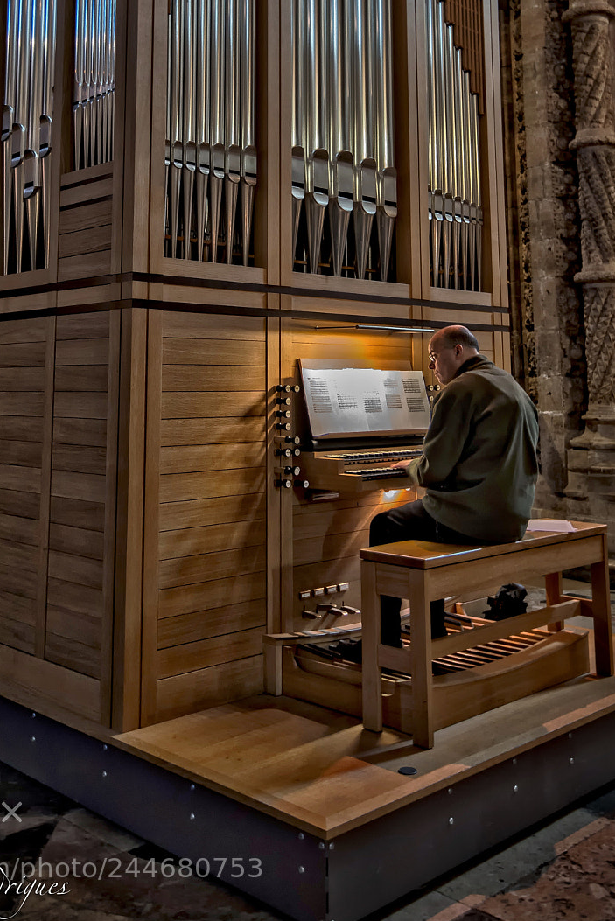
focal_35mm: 38
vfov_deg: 48.8
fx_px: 973
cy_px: 237
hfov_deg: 35.0
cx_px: 272
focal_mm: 25
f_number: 4
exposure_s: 1/13
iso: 2000
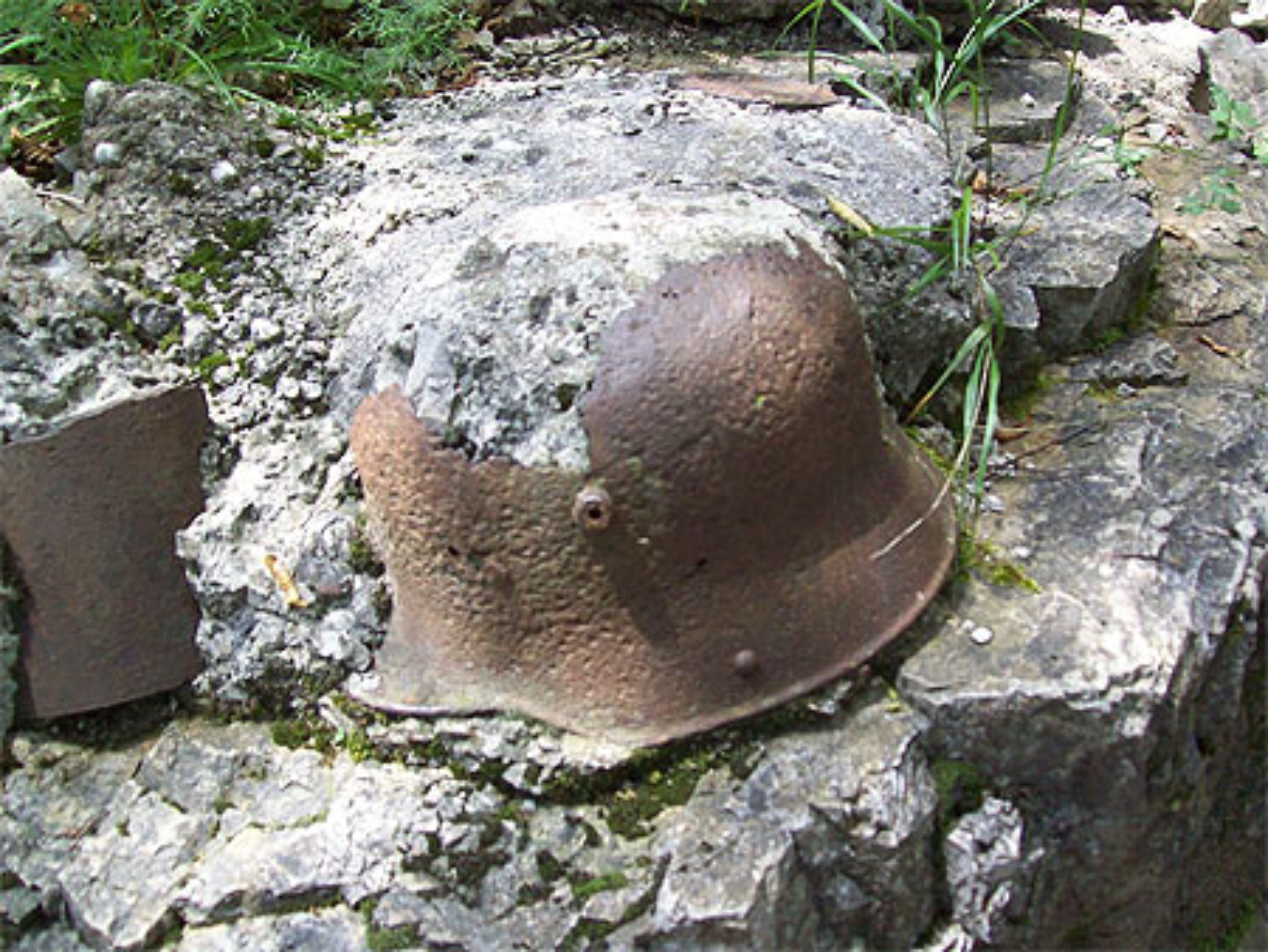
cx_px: 634
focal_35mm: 36
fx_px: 1319
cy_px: 476
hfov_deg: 51.3
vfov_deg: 39.7
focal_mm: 6
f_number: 2.7
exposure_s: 1/128
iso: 121
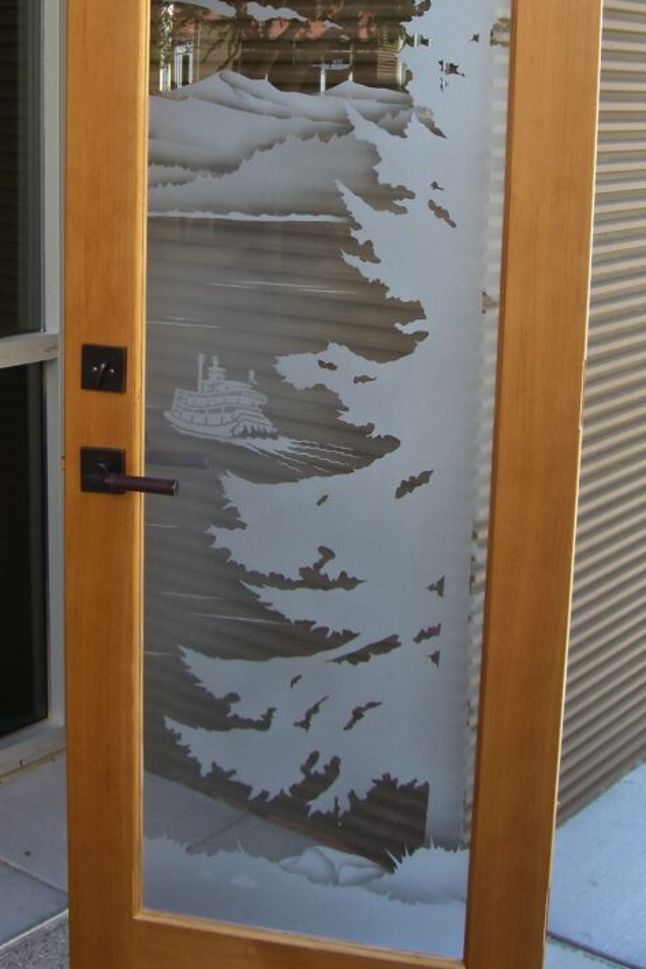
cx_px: 269
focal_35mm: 57
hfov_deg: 23.7
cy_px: 340
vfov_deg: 34.8
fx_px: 1535
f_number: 2.8
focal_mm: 7.9
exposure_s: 1/125
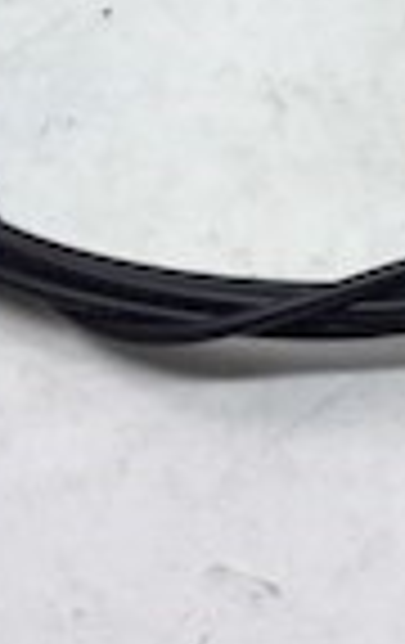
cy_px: -257
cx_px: 454
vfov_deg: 18.4
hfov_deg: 12.5
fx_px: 1810
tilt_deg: -35.3
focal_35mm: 103
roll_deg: -2.7
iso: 32
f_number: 2.2
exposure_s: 1/50
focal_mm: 4.15
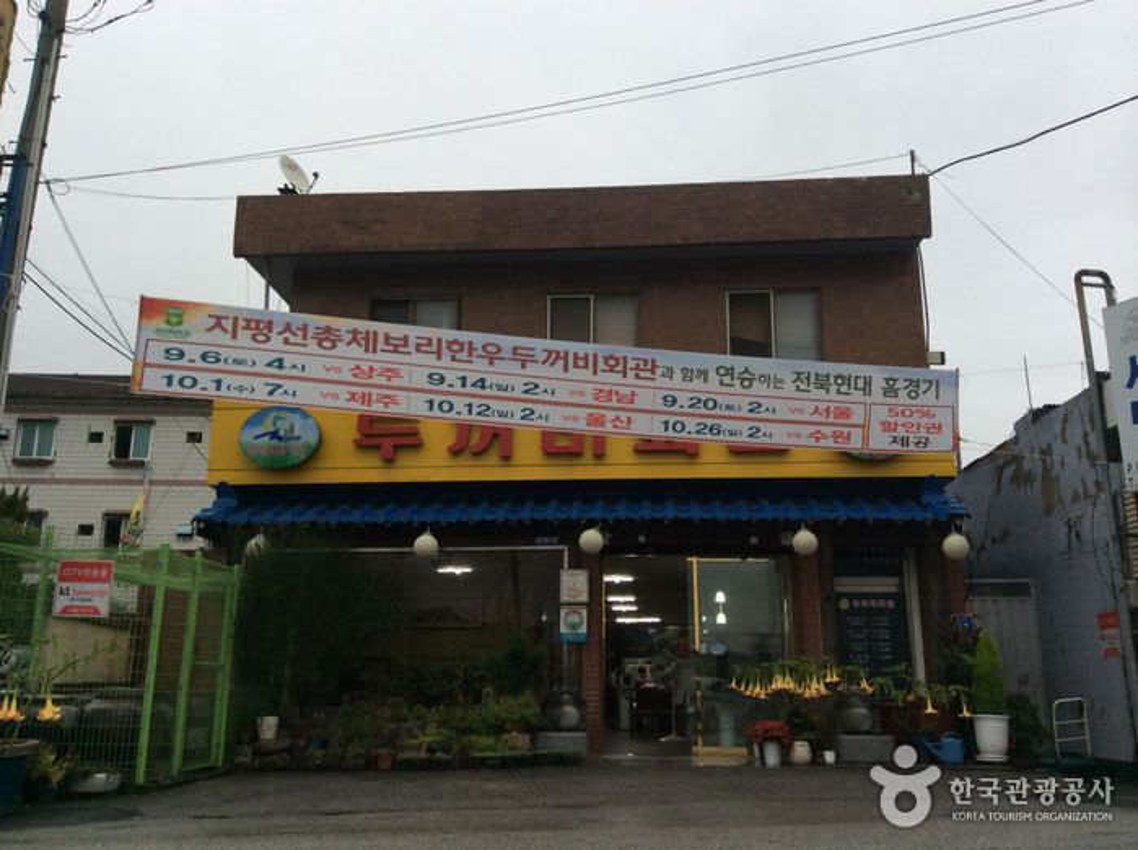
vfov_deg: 42.8
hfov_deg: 55.4
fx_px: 1083
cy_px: 425
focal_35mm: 33
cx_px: 569
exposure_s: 1/120
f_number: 2.4
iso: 40
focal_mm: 3.3
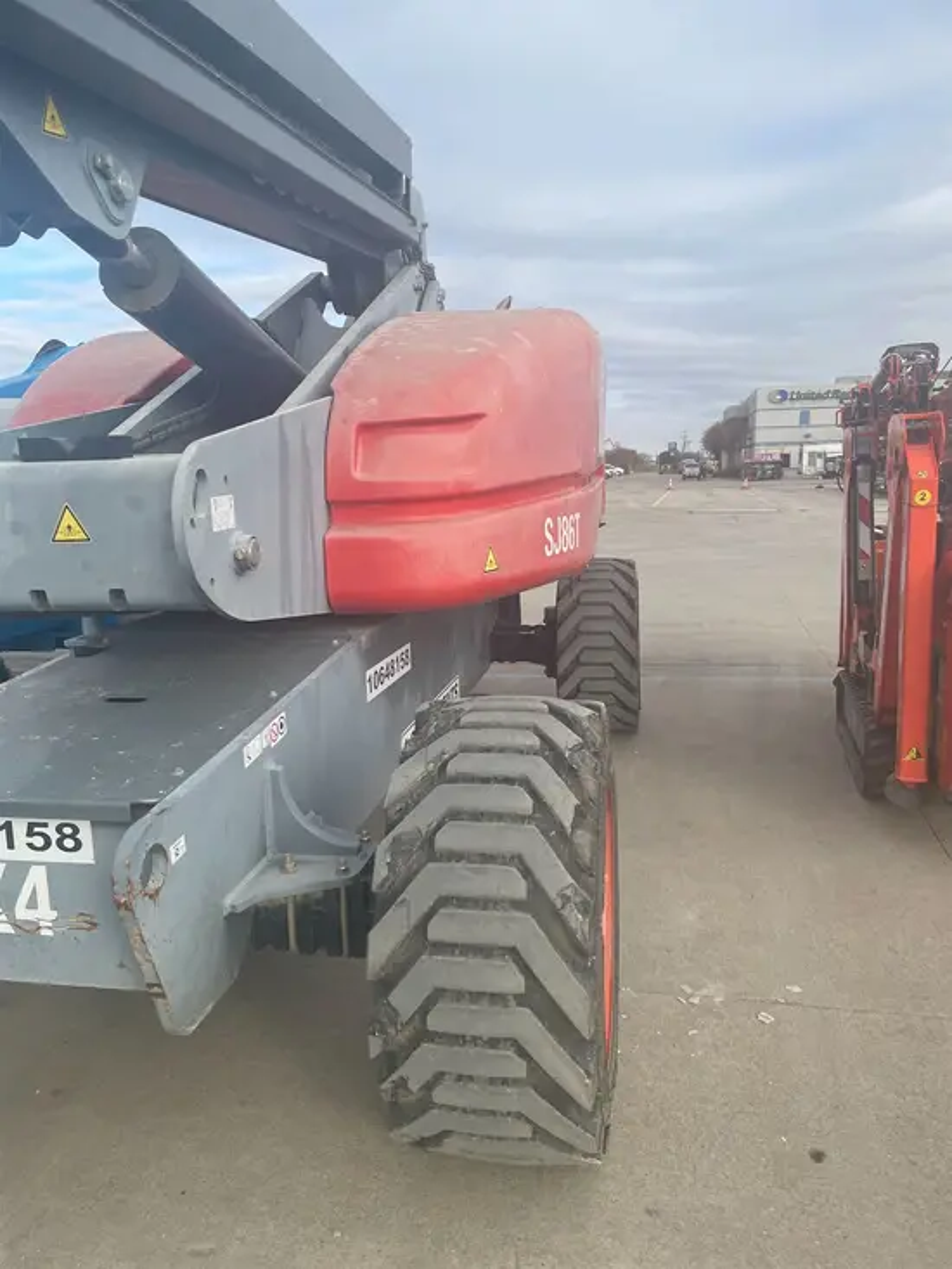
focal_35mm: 26
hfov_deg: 53.1
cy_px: 634
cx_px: 476
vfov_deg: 67.3
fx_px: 953
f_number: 1.6
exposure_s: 1/2451
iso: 50
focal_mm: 4.2
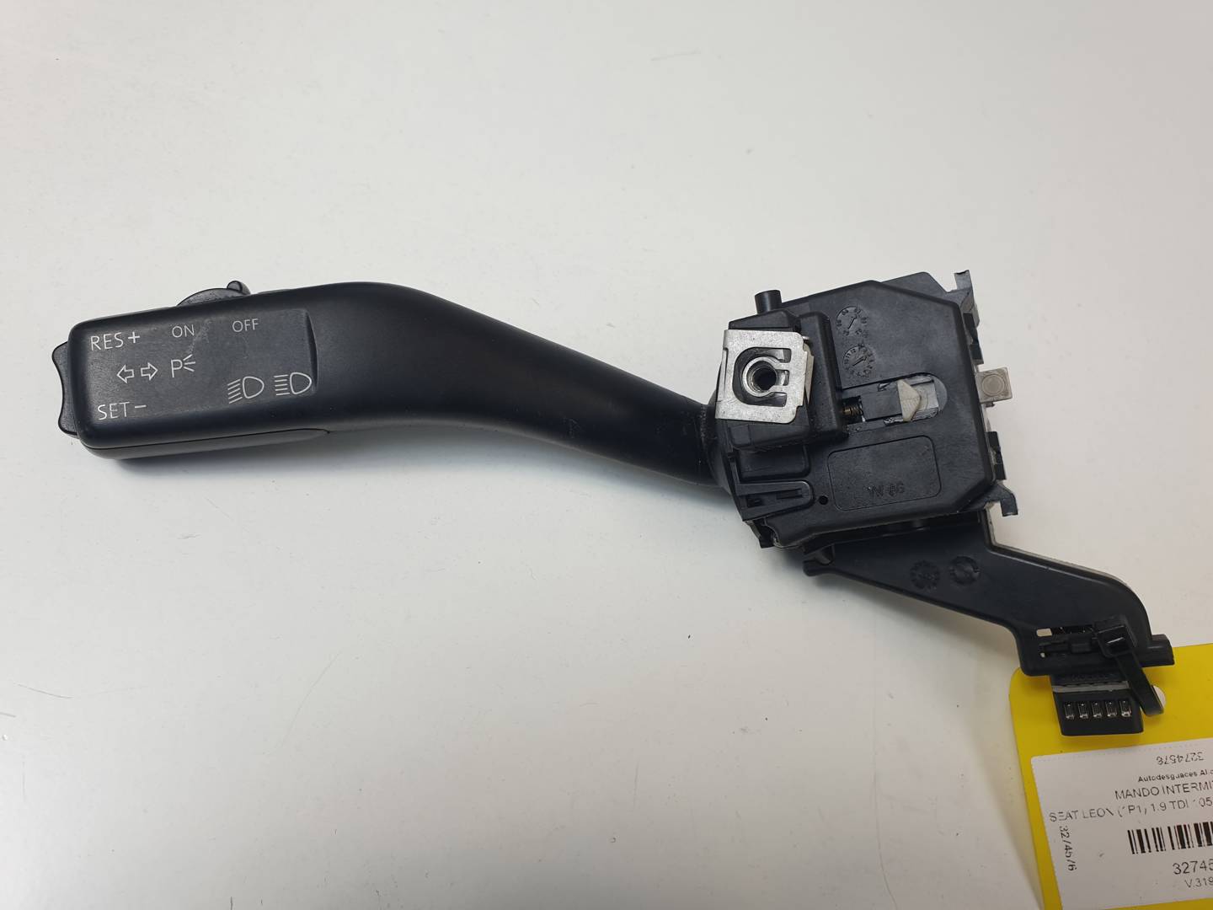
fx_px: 911
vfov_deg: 53.1
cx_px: 606
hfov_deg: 67.3
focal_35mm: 26
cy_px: 455
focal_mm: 4.3
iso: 50
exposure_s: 1/161
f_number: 2.4
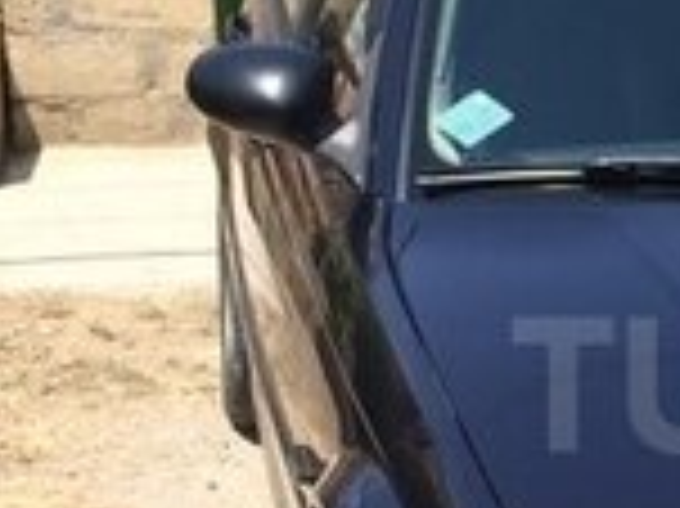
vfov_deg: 11.6
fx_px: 2493
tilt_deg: -16.3
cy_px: 384
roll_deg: -0.7
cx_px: 973
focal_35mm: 127
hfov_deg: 14.6
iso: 32
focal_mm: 4.15
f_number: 2.2
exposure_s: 1/1466
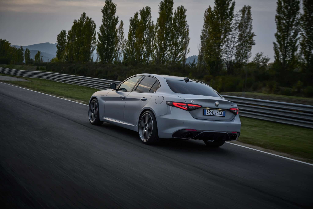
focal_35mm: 48
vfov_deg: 28.1
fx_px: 417
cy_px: 104
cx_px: 156
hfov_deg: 41.1
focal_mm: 48
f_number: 7.1
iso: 250
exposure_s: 1/60
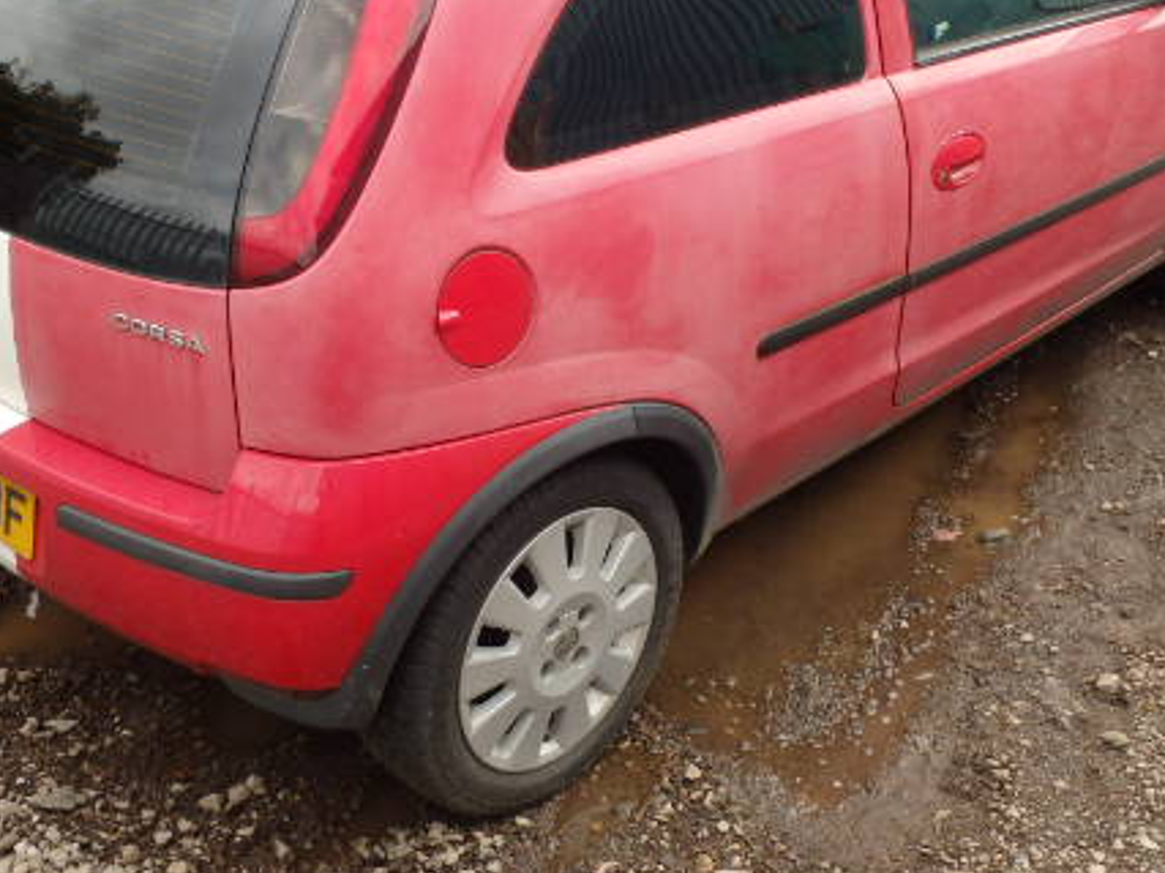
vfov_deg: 30.1
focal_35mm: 48
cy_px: 319
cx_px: 516
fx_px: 1615
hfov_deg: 39.6
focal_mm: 5.7
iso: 125
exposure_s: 1/250
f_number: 4.2
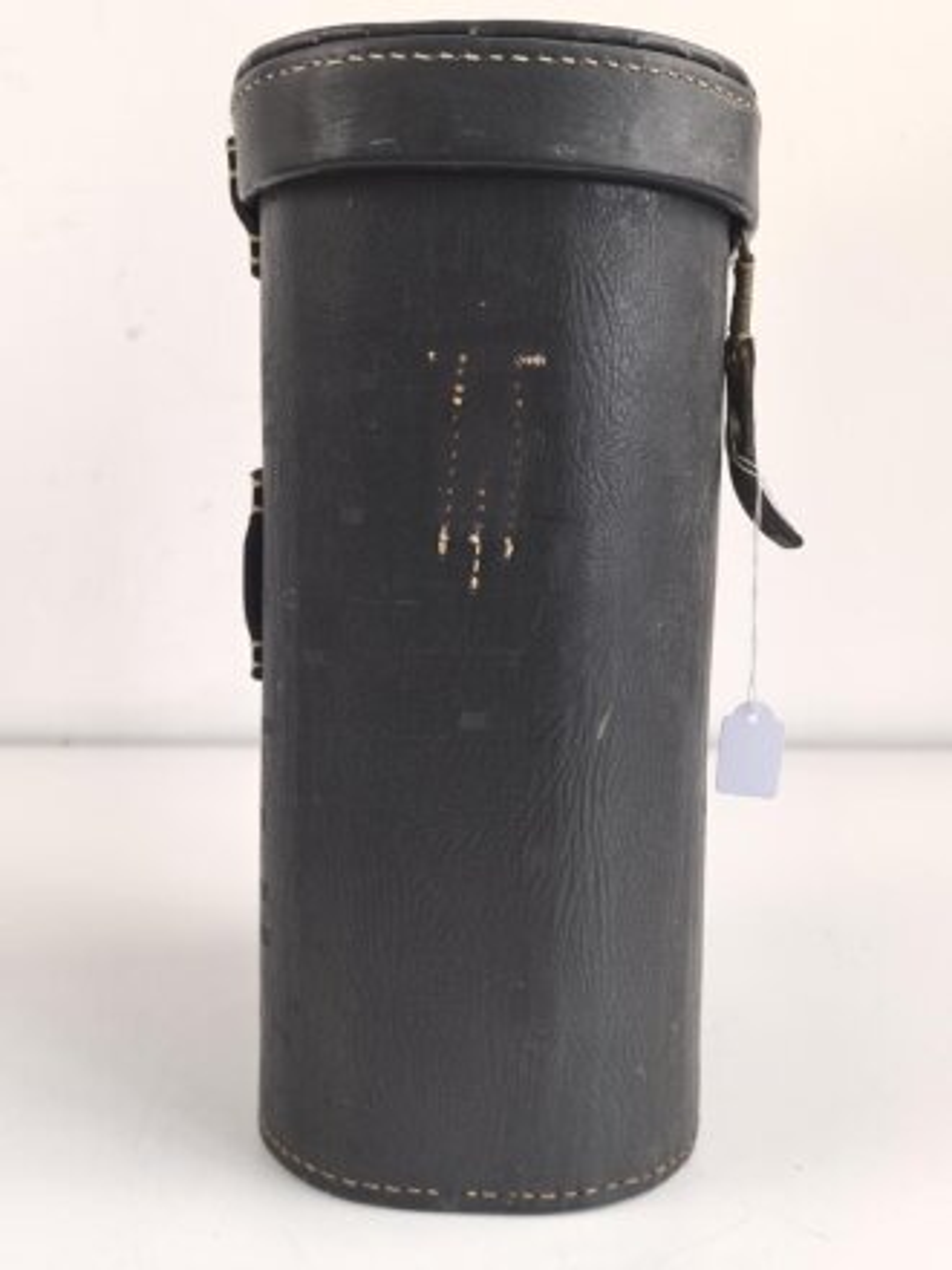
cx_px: 476
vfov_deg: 52.6
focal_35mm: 35
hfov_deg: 40.7
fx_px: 1283
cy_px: 635
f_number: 2
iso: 64
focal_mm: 8.5
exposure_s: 1/100
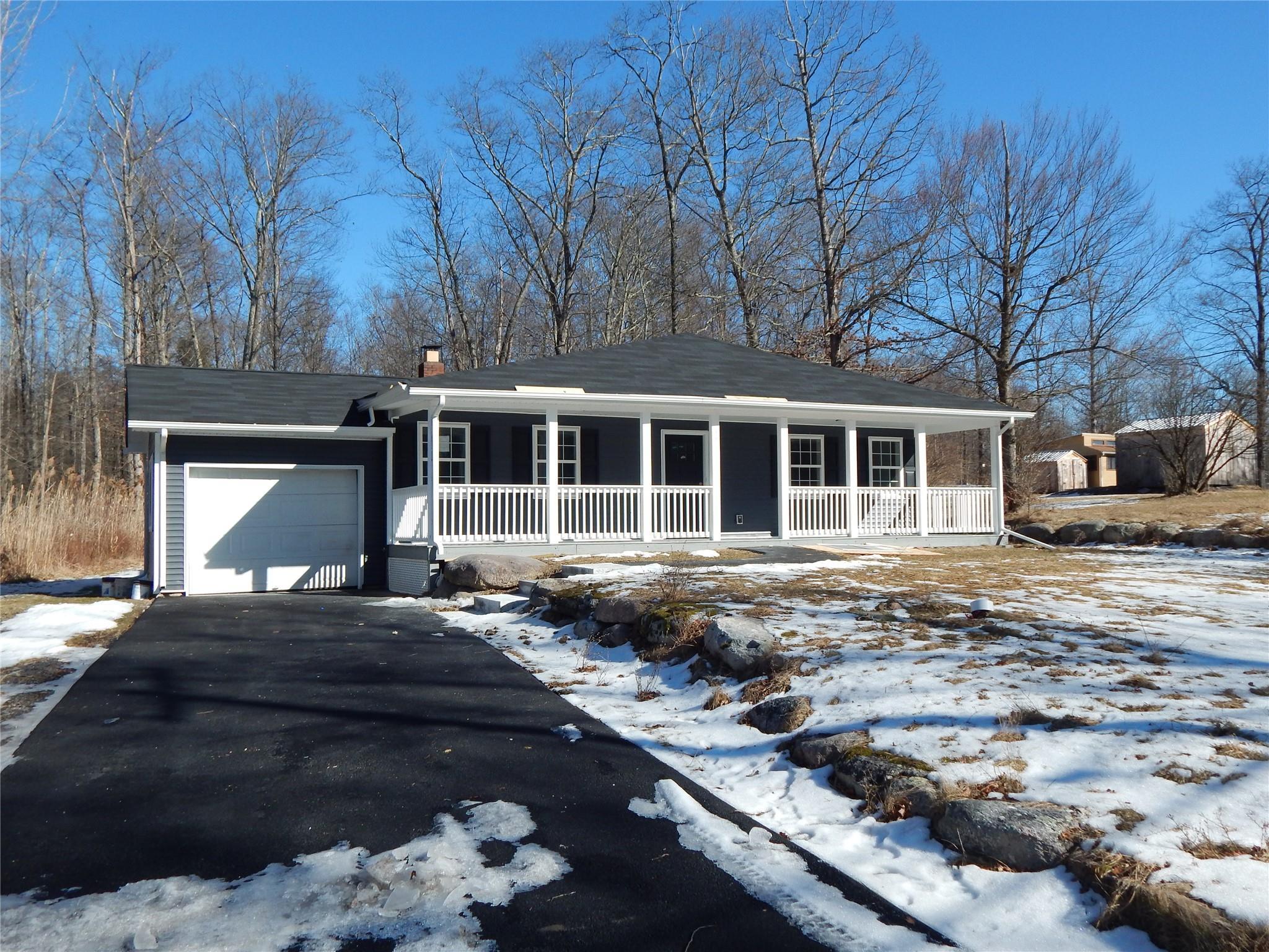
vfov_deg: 49.7
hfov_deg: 63.4
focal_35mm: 28
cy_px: 476
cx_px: 634
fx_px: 1026
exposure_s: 1/500
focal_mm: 5.1
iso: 125
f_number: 6.3
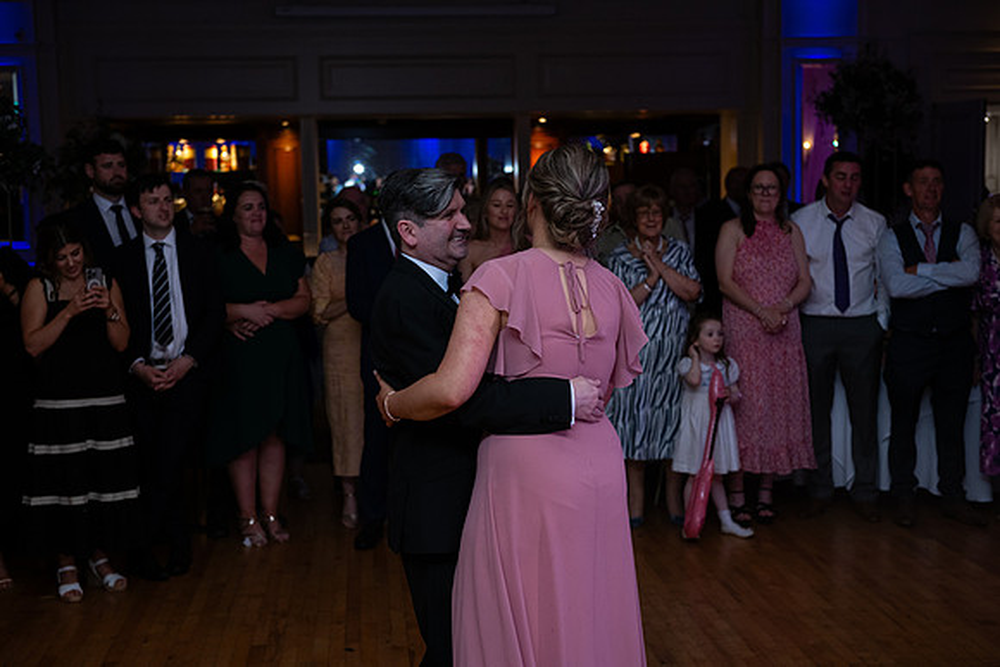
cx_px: 500
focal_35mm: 56
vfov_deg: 24.2
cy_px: 334
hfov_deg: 35.6
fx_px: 1556
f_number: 3.5
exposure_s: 1/160
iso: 640
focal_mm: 56
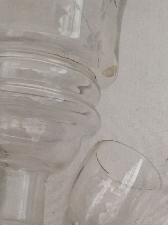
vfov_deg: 22.2
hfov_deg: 16.7
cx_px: 71
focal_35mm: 88
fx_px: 571
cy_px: 84
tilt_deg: -56.3
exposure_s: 1/50
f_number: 2.4
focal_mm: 3.3
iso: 32
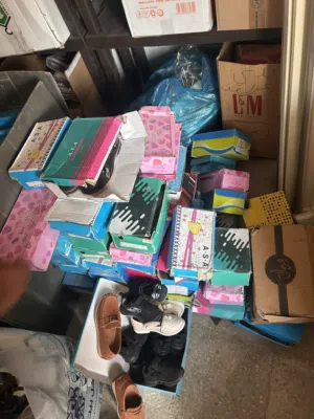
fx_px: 314
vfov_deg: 67.3
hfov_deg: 53.1
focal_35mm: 26
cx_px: 157
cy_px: 210
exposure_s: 1/60
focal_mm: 5.7
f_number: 1.5
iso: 320
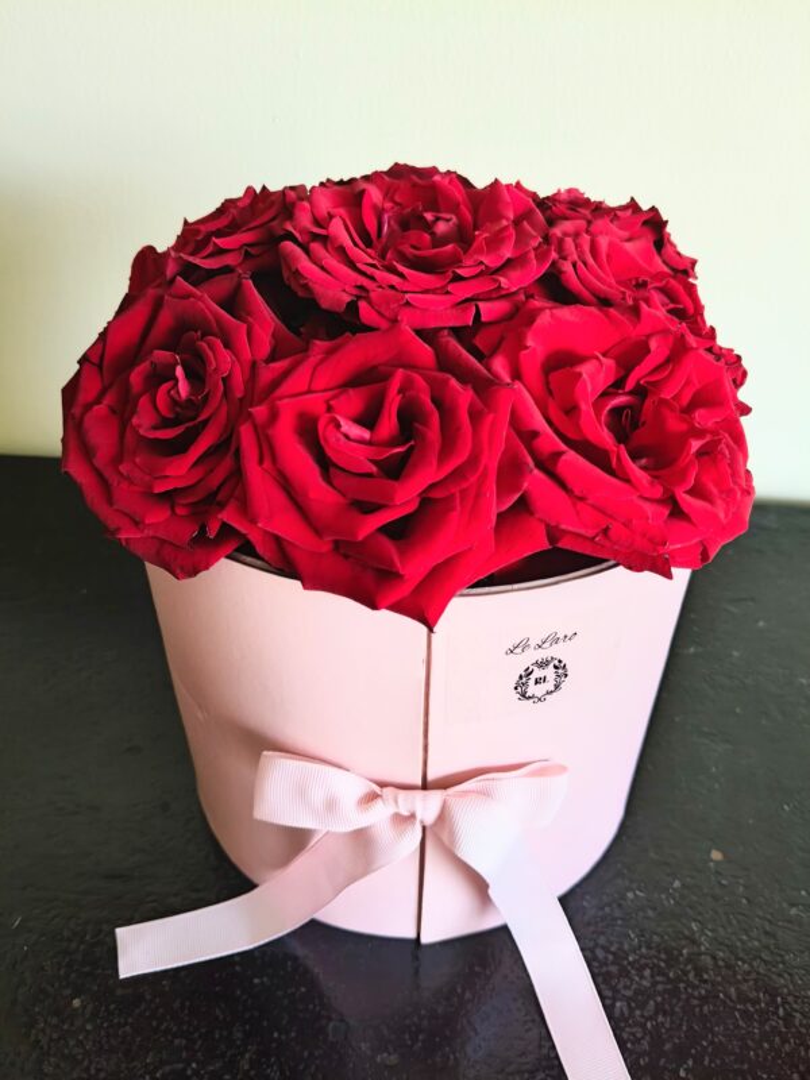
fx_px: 811
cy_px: 540
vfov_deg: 67.3
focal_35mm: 26
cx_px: 405
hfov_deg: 53.1
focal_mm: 4.84
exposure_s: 1/33.4
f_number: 1.8
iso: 800
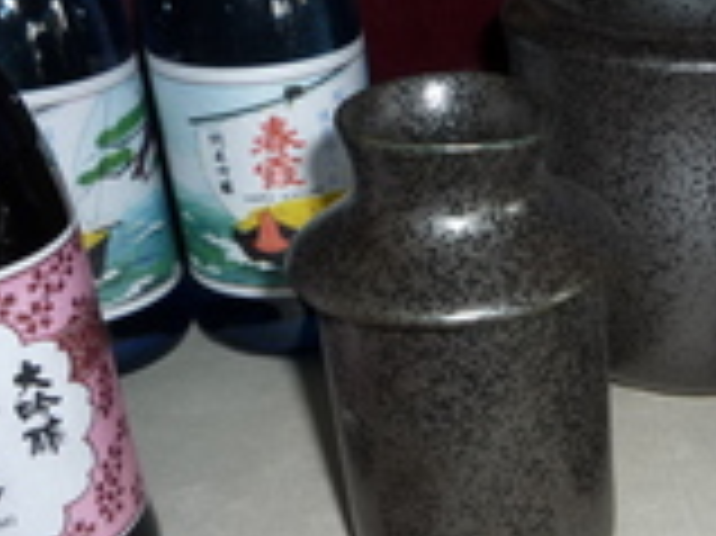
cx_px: 711
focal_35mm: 68
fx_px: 1405
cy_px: 419
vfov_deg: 21.4
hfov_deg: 27.0
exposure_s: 1/30
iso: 100
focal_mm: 5.2
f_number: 4
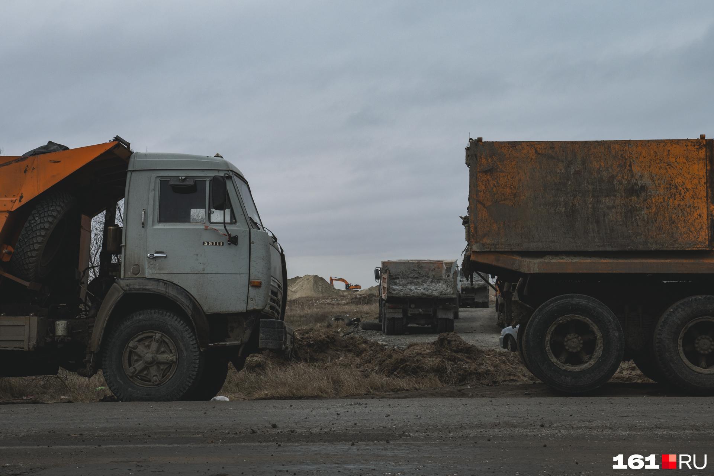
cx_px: 357
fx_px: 1485
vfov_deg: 18.2
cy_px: 238
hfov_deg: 27.0
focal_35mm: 75
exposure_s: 1/320
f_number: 6.3
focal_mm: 35
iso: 160
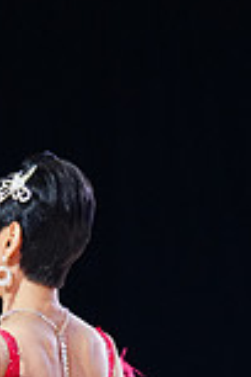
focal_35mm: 537
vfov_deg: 3.8
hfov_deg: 2.6
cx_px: -191
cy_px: 665
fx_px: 5616
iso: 2000
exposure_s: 1/200
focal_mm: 142
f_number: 3.5
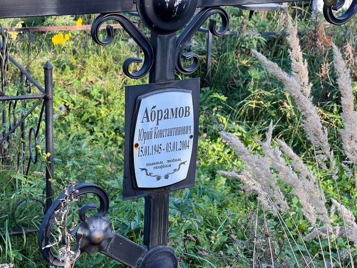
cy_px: 134
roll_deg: -0.8
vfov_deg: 19.1
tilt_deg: -13.9
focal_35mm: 77
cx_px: 178
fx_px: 794
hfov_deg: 25.3
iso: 32
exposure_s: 1/99
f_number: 2.8
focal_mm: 9
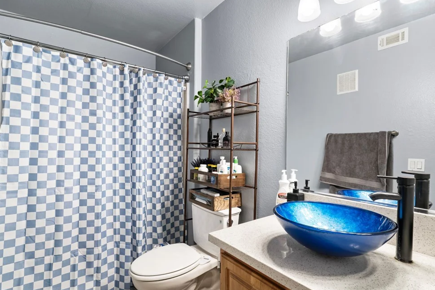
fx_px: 218
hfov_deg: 90.0
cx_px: 212
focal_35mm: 18
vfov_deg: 67.4
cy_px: 149
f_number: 8
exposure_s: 1/6
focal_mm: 17
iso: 500
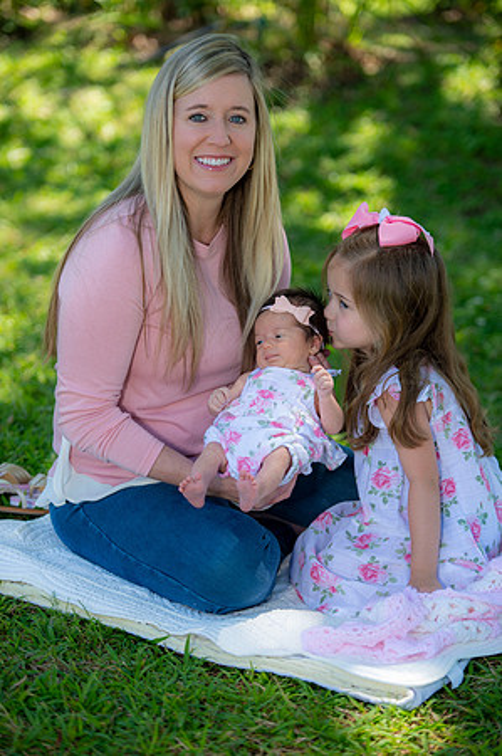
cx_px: 251
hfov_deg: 11.8
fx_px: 2432
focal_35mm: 116
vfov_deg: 17.7
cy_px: 378
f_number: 2.8
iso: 100
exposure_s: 1/250
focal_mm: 116
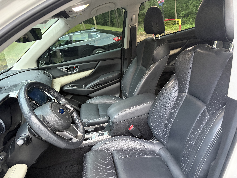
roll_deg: +14.3
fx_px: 178
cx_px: 118
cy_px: 89
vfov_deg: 53.1
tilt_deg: -19.5
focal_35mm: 26
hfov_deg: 67.3
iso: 500
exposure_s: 1/60
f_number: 1.6
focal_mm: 5.96
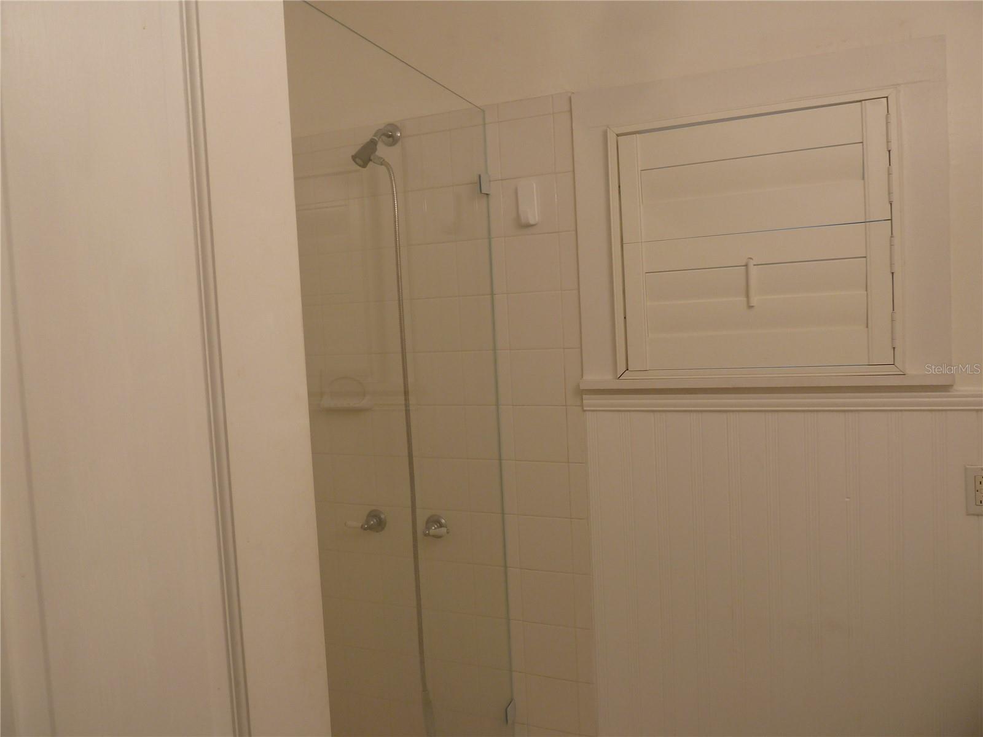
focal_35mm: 25
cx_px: 492
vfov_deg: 54.9
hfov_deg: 69.4
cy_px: 368
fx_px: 710
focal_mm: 4.1
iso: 100
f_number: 3.3
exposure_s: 1/30
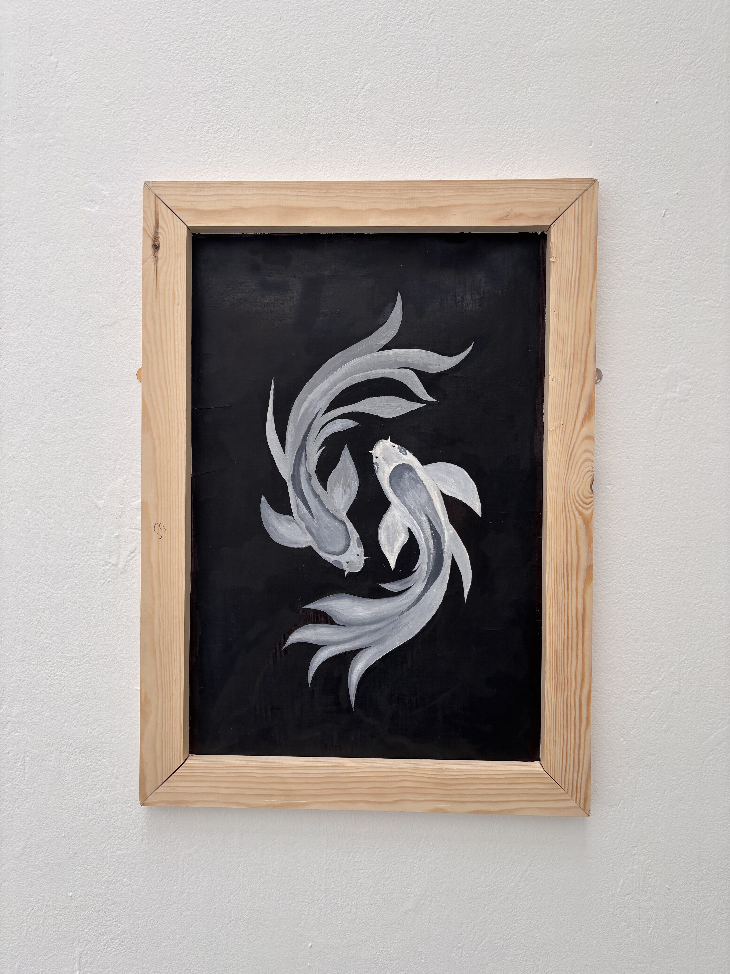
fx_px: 731
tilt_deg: -0.4
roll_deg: -1.3
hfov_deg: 53.1
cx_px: 365
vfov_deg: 67.3
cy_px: 487
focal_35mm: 26
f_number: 1.6
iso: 50
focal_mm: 5.96
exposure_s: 1/100
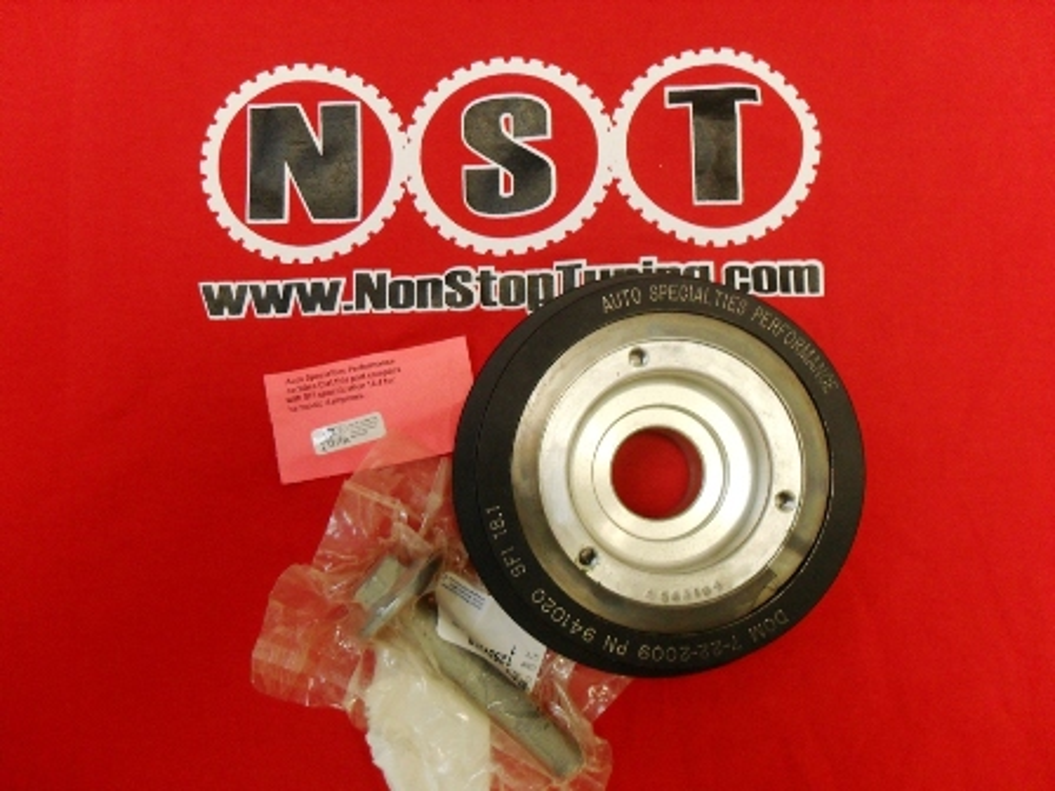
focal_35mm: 35
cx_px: 528
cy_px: 396
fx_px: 1067
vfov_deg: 40.7
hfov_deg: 52.6
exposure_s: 1/20
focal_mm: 6.2
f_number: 2.8
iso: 200
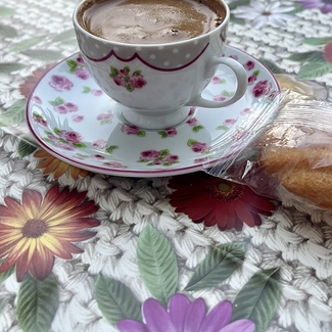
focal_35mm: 47
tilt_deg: -30.7
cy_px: 74
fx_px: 510
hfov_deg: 36.0
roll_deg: +0.4
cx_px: 193
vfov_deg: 35.1
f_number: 1.6
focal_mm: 5.1
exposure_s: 1/84
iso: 125
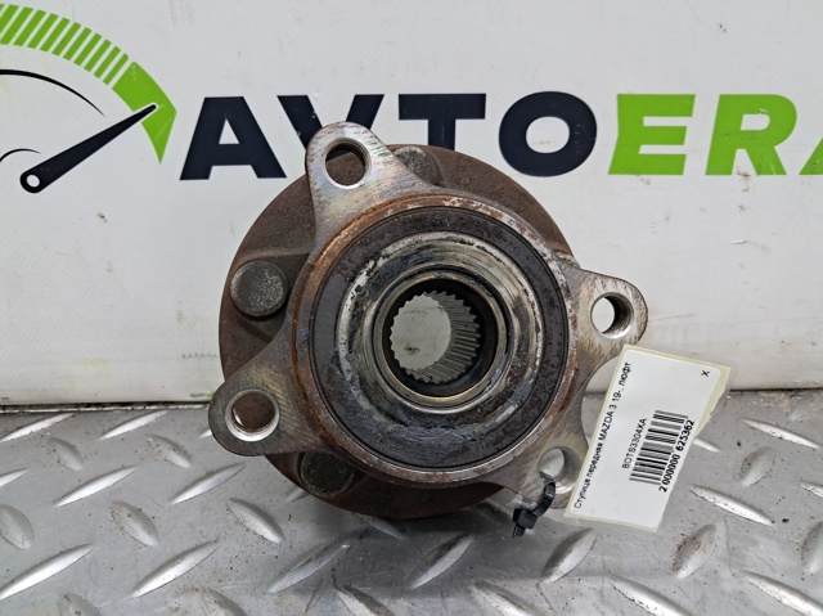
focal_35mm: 27
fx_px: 641
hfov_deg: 65.4
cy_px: 308
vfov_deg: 51.3
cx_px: 412
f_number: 1.8
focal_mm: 4
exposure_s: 1/50
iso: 160
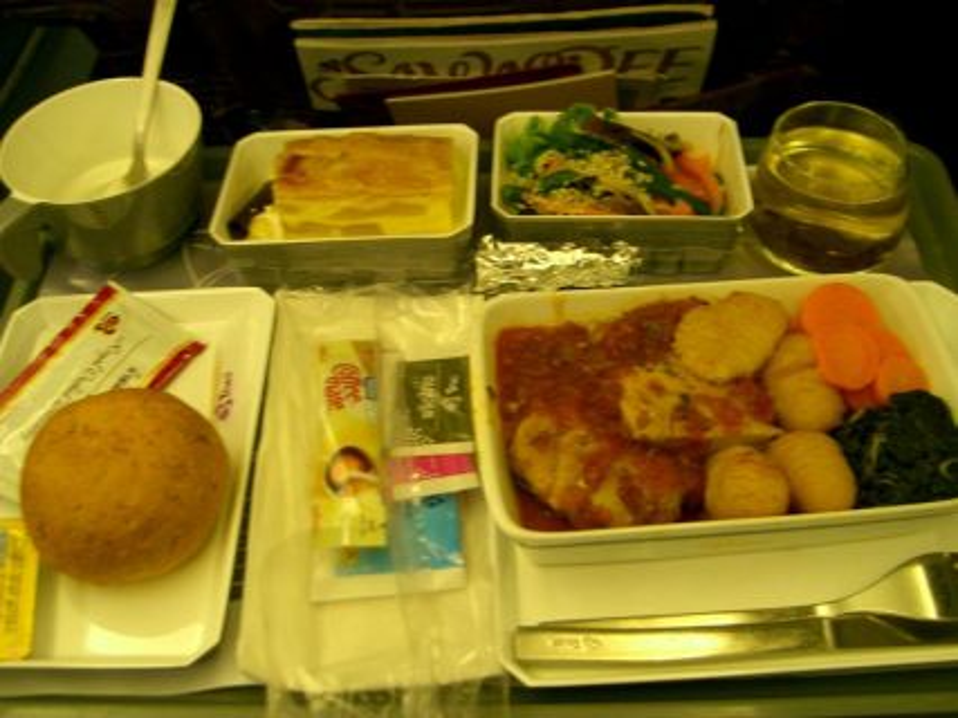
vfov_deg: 36.8
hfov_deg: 47.9
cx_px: 479
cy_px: 359
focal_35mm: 39
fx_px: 1079
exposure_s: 1/15
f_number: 2.8
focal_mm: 8
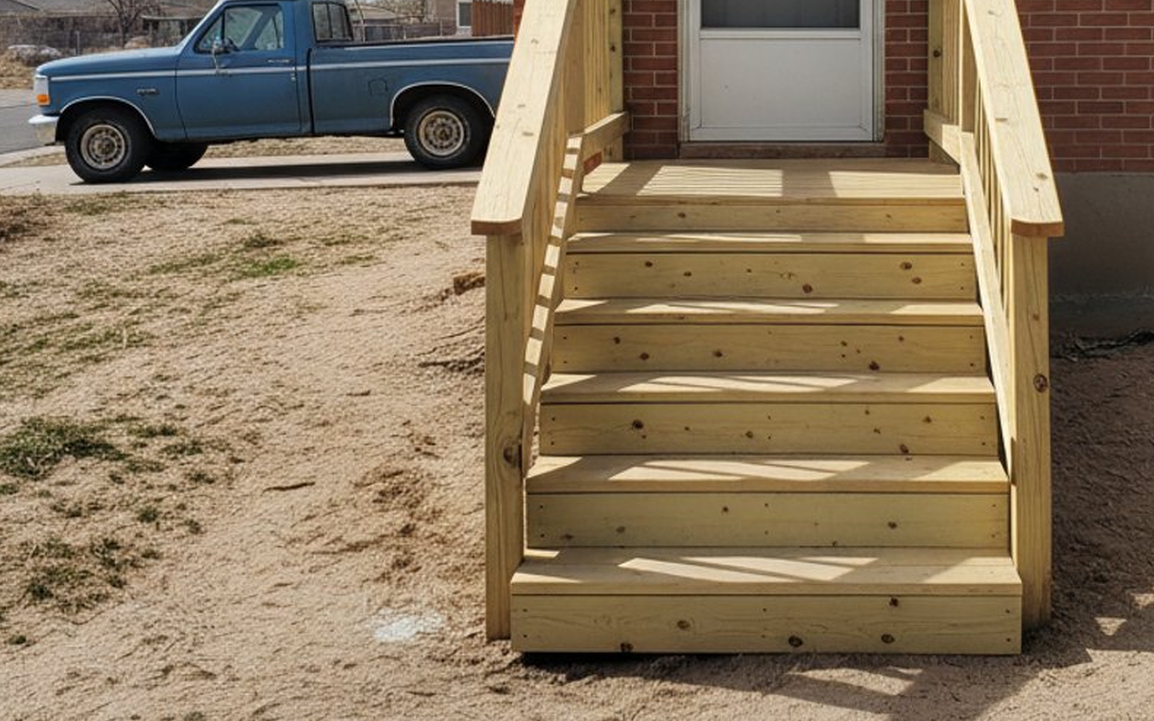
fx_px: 1163
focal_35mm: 37
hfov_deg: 51.7
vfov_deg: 33.2
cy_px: 121
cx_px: 776
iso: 997
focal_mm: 6.4
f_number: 1.8
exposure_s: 1/635
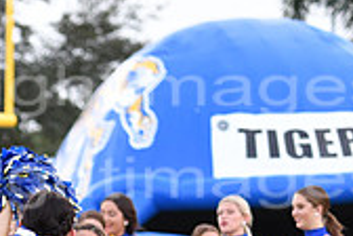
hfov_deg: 4.4
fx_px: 4569
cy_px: 321
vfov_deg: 2.9
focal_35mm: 466
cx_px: 97
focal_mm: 90
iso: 800
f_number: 3.2
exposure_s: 1/640
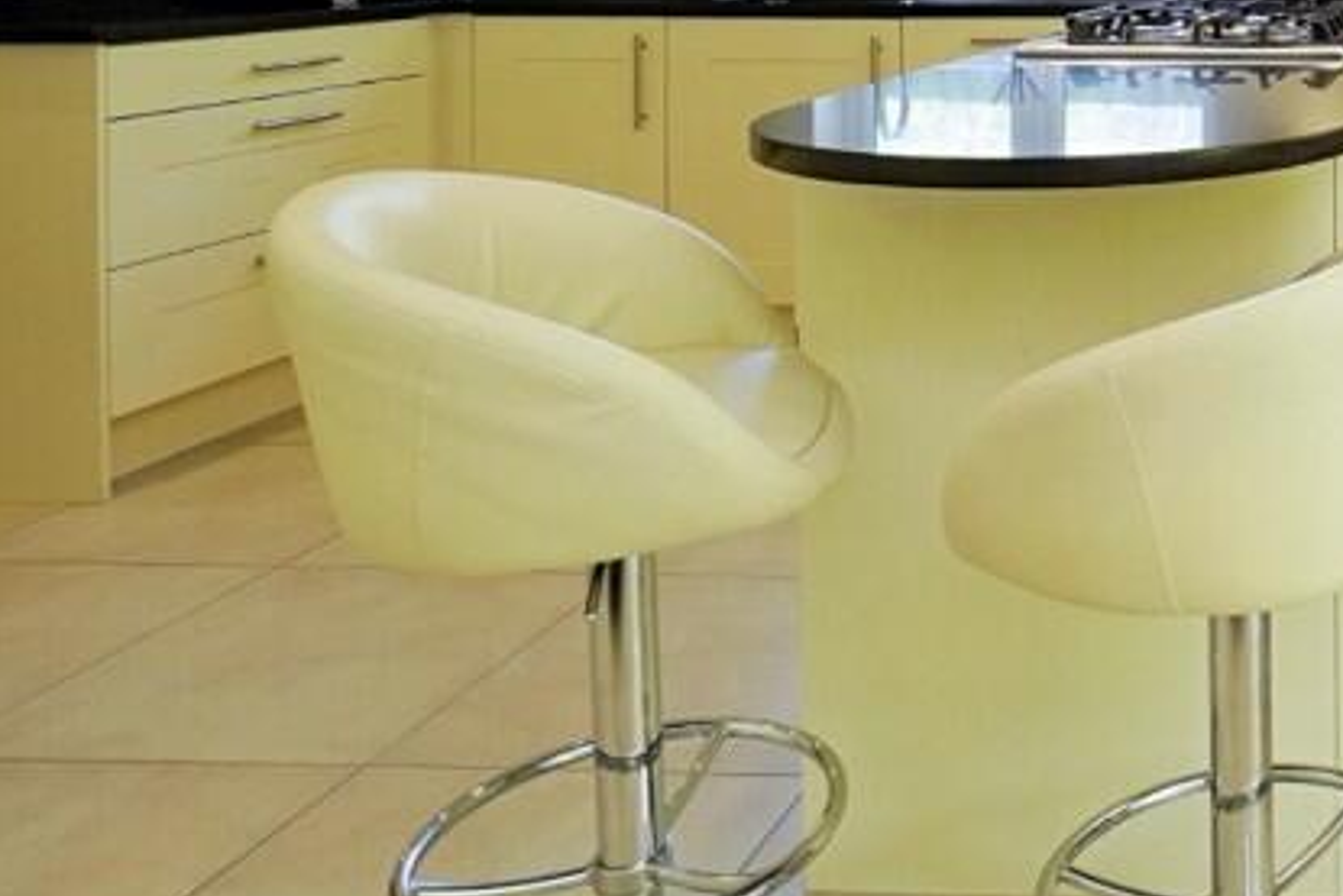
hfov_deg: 38.8
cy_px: -2
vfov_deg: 33.0
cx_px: 1592
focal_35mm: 37
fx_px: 1381
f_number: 5.6
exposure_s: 1/100
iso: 640
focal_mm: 10
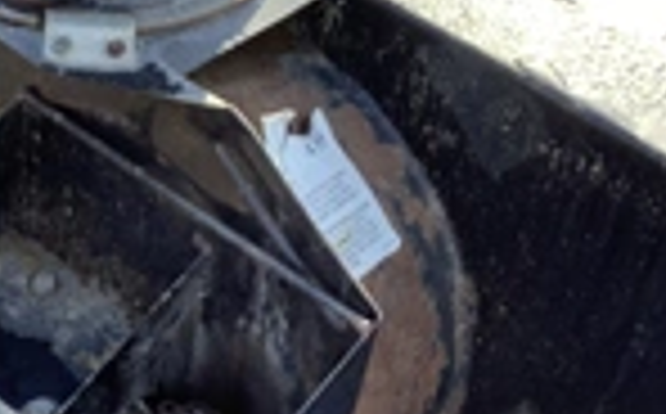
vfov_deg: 14.3
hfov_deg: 22.5
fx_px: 1613
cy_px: 441
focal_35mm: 89
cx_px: 4
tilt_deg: -49.1
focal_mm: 3.3
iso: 32
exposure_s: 1/120
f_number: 2.4
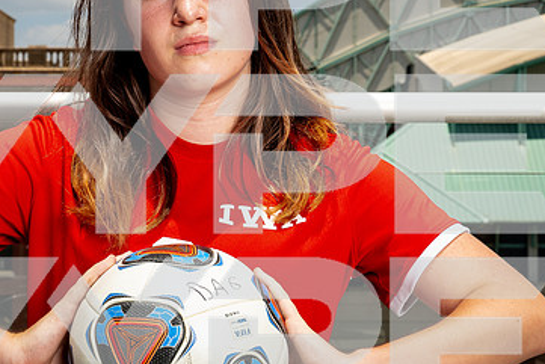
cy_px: 156
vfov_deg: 13.6
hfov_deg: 20.2
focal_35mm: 101
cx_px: 199
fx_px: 1530
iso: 100
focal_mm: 54
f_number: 11
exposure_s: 1/250
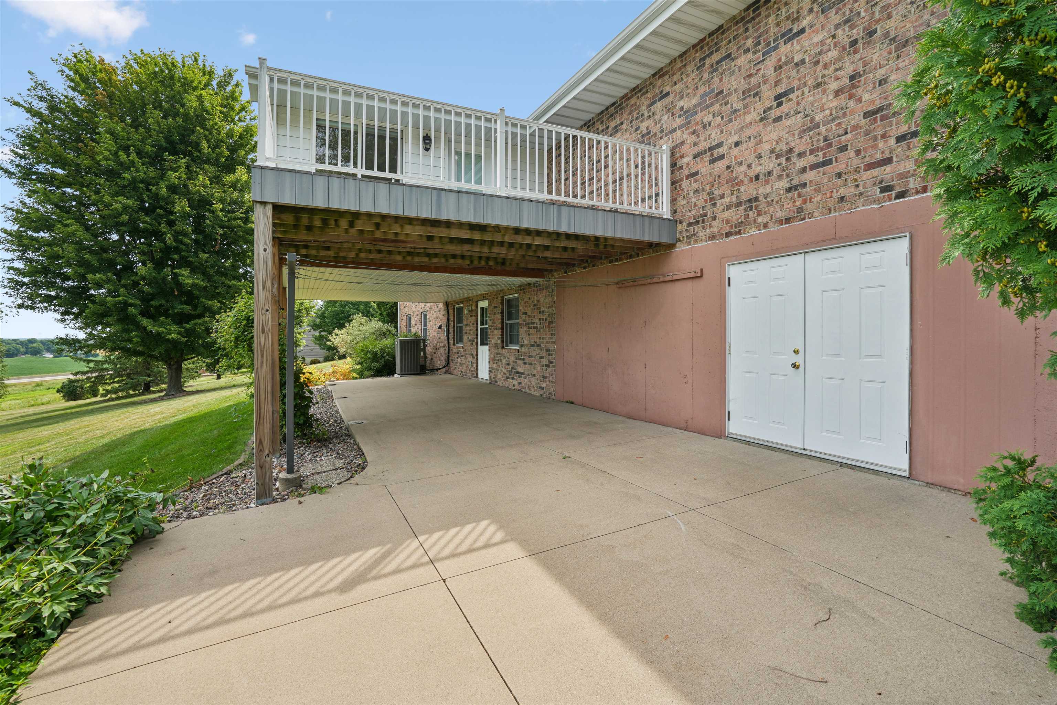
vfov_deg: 73.7
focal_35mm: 16
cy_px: 352
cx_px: 528
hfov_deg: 96.7
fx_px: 470
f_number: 10
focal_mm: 16
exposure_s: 1/80
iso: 100
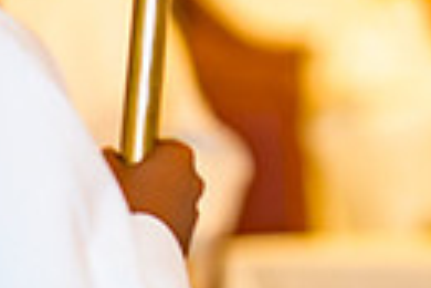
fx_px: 5933
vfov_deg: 2.8
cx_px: 816
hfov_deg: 4.1
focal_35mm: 495
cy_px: -124
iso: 160
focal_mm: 105
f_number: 1.8
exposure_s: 1/100
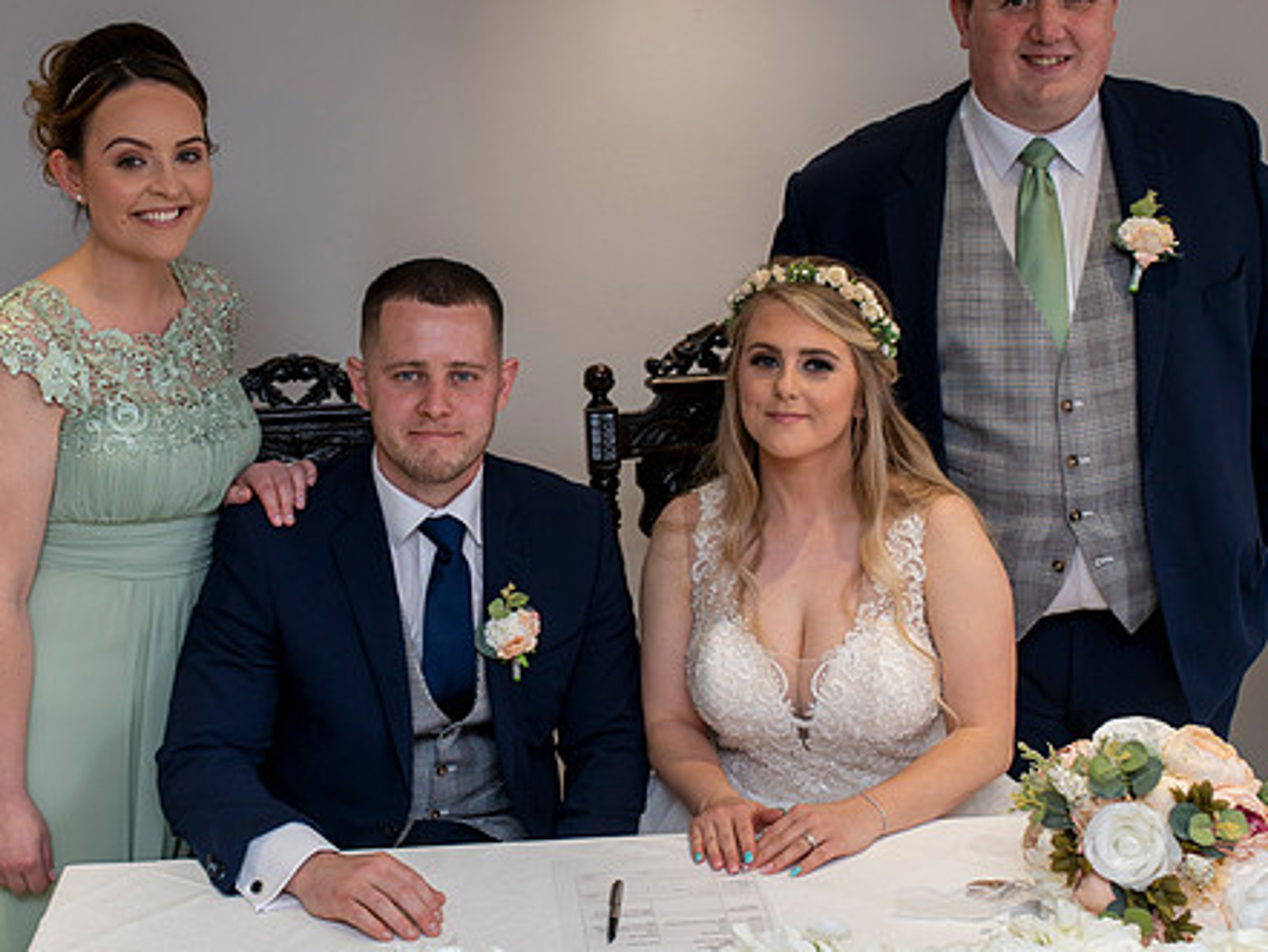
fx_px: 2015
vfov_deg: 26.6
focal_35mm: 55
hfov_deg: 34.7
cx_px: 469
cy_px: 429
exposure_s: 1/80
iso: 200
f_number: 4
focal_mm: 35
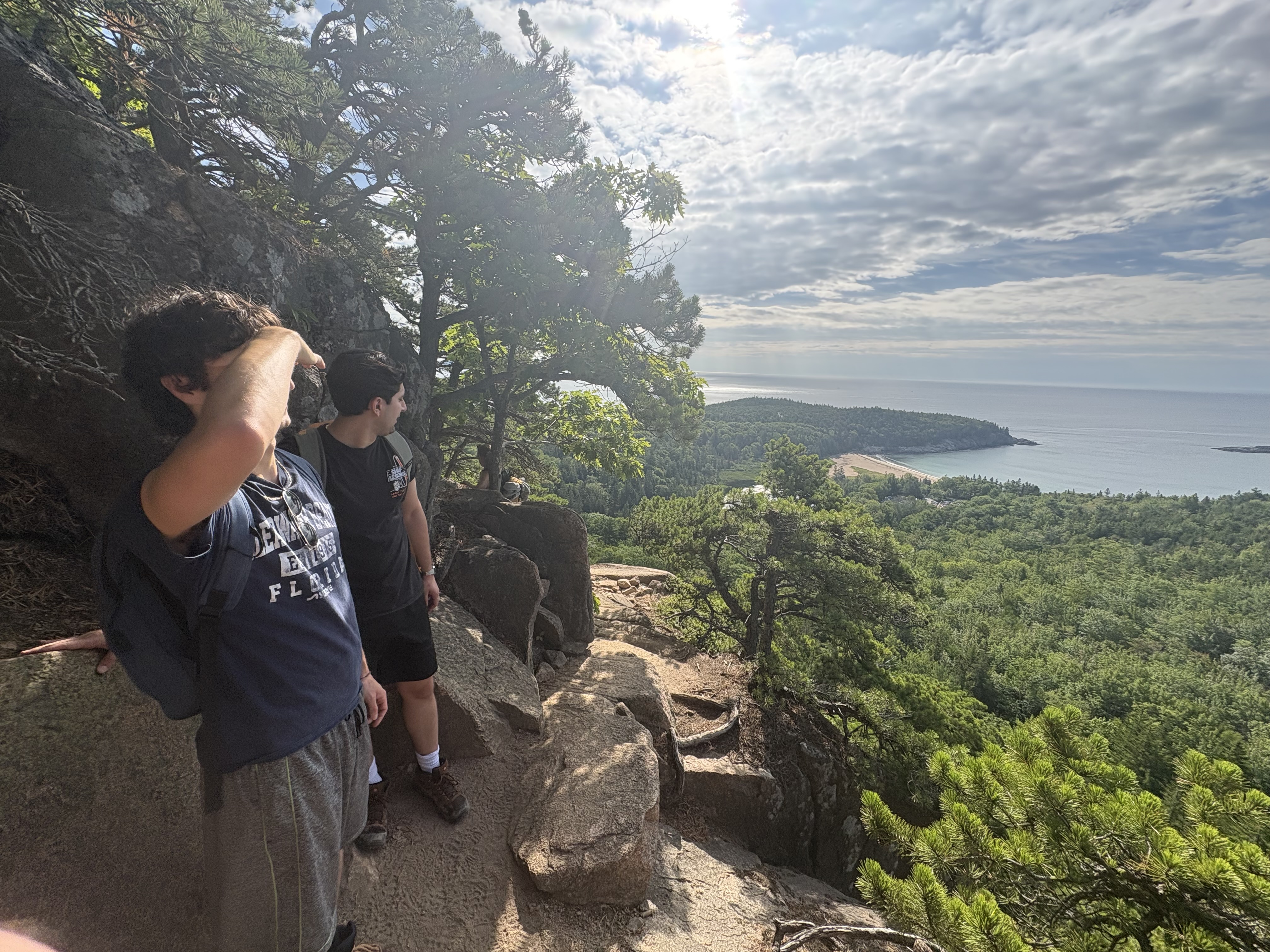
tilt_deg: -12.0
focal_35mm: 14
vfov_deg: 85.7
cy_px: 476
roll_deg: -1.1
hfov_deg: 102.1
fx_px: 514
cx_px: 635
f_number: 2.2
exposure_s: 1/1976
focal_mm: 2.22
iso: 64
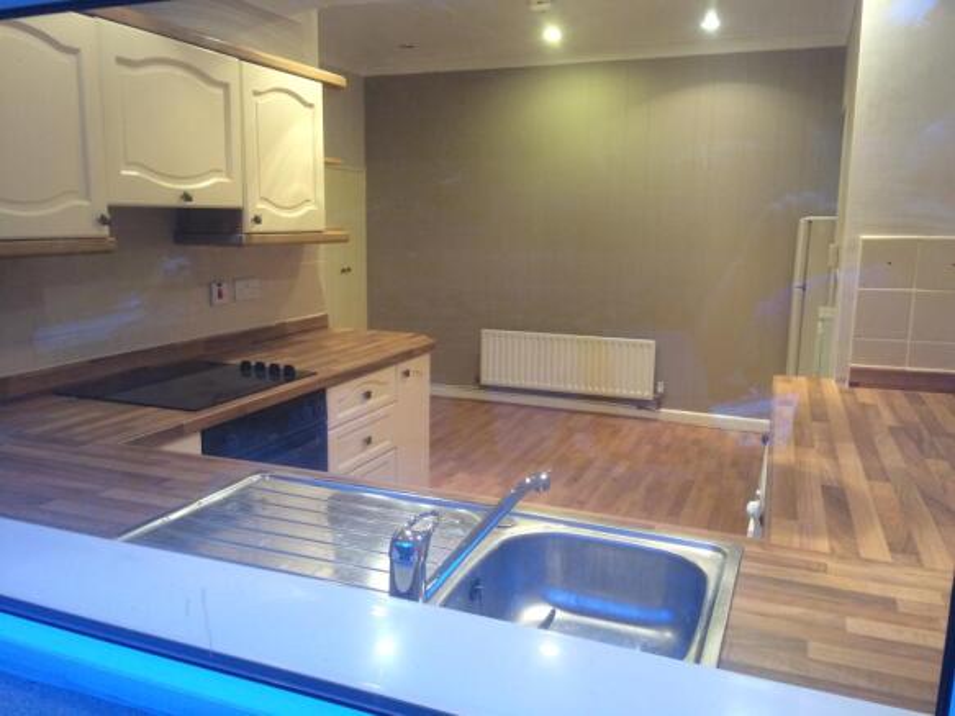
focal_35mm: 29
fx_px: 800
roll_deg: -0.5
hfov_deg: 61.7
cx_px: 478
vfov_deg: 48.2
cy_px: 358
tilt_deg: -8.4
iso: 200
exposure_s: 1/33
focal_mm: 4.15
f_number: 2.2
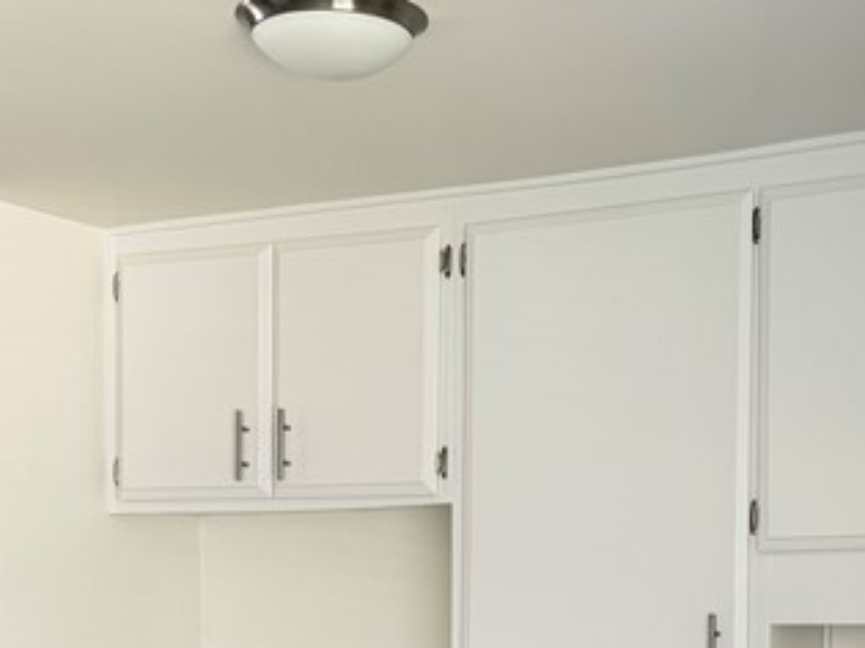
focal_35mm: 78
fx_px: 1948
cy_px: 728
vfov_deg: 18.1
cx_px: 549
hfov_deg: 24.9
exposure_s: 1/82
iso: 200
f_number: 1.78
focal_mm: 6.76
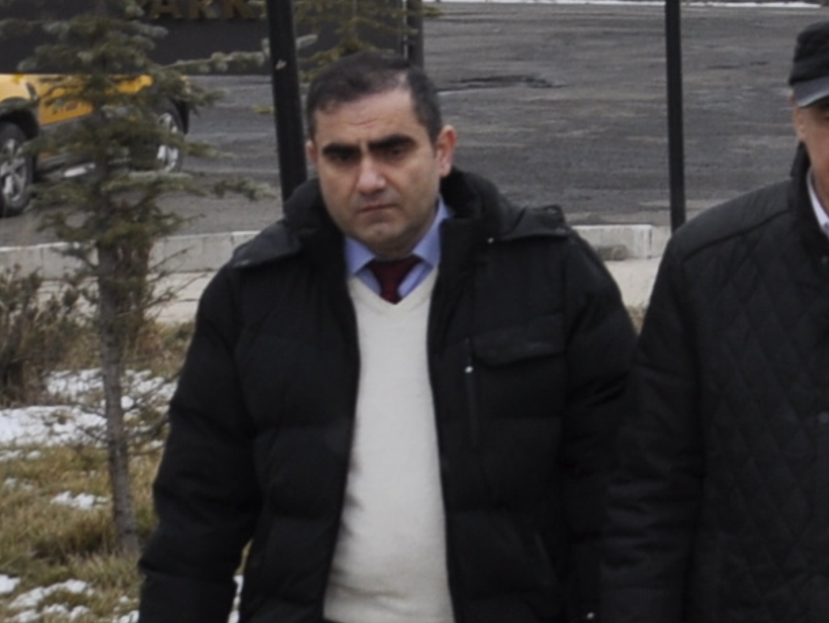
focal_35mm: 167
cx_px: 1846
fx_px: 4001
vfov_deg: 8.9
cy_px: 306
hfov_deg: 10.5
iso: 200
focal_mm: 22
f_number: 8
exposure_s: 1/200
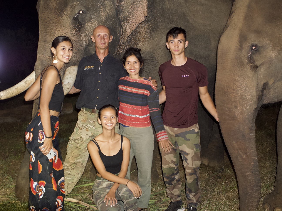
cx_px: 141
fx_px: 407
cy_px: 106
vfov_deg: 29.1
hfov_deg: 38.2
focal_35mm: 50
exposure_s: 1/10
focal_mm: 25
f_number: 1.7
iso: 800
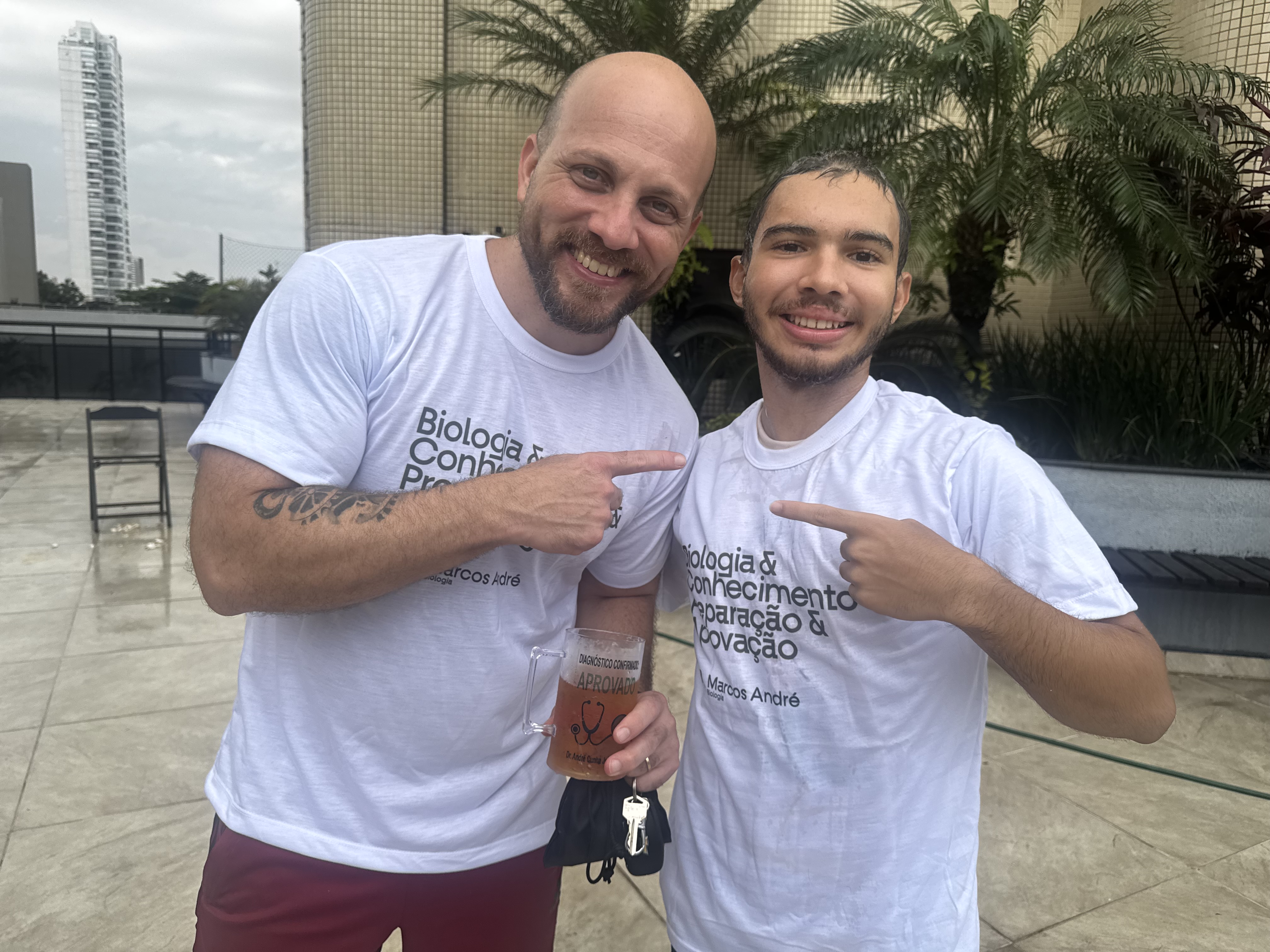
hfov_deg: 71.6
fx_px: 881
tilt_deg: -9.3
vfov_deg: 56.8
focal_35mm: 24
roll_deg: -2.8
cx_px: 635
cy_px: 476
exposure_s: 1/715
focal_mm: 6.76
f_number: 1.78
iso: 80
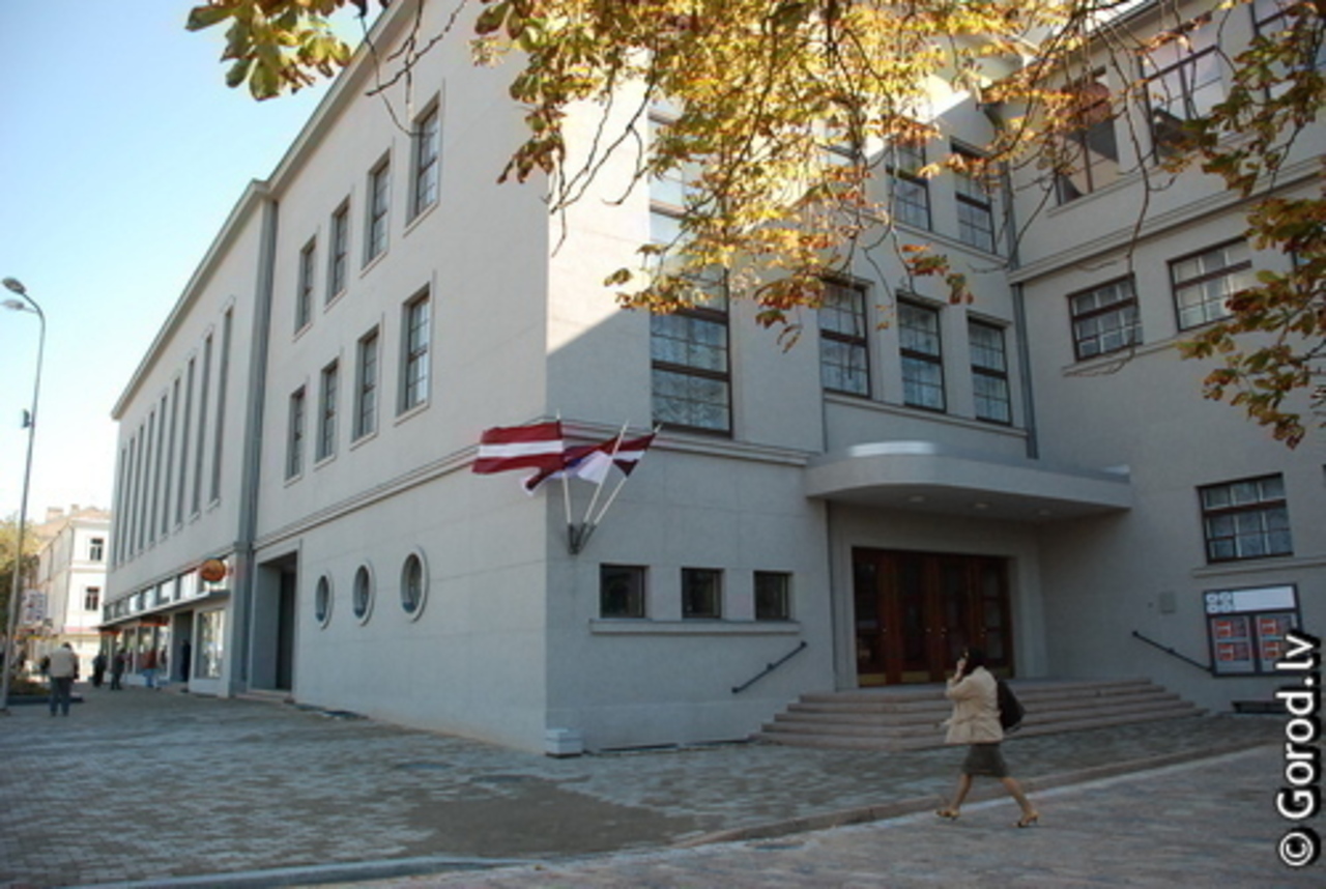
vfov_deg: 48.1
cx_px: 663
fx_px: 996
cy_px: 444
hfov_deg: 67.3
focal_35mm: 27
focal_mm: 18
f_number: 3.5
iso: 640
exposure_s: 1/1000
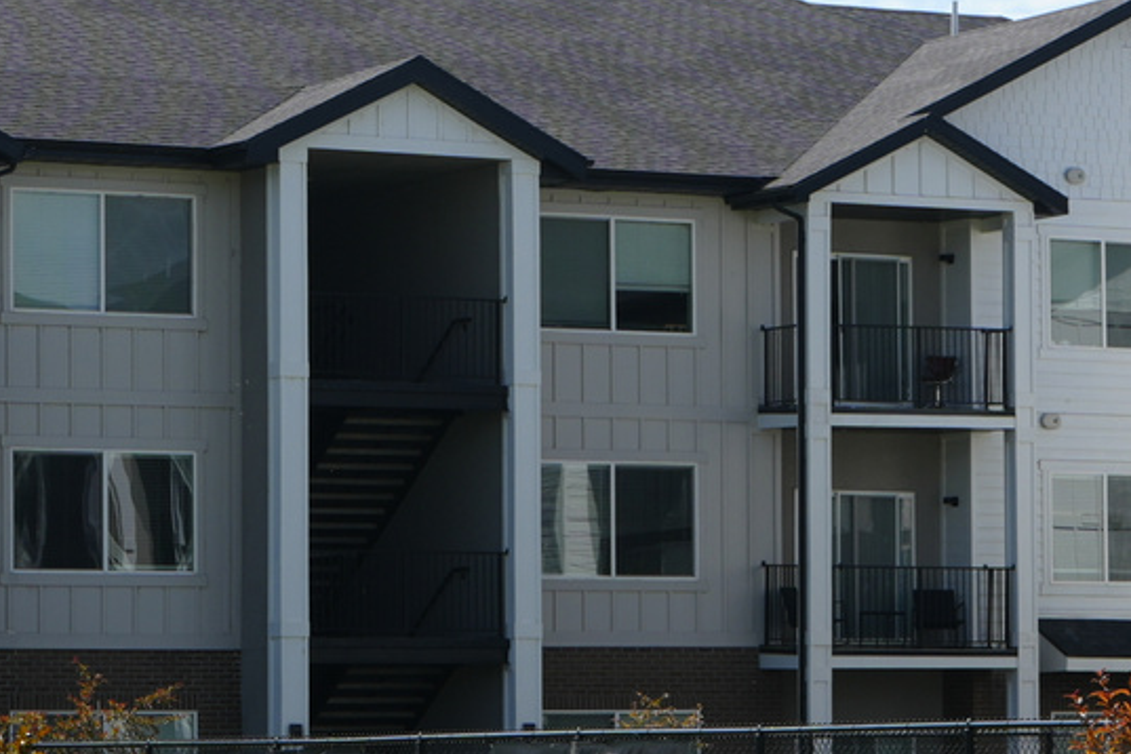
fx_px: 5152
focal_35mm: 164
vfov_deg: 8.4
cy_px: 481
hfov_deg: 12.5
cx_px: 866
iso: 100
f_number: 10
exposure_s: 1/160
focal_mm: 43
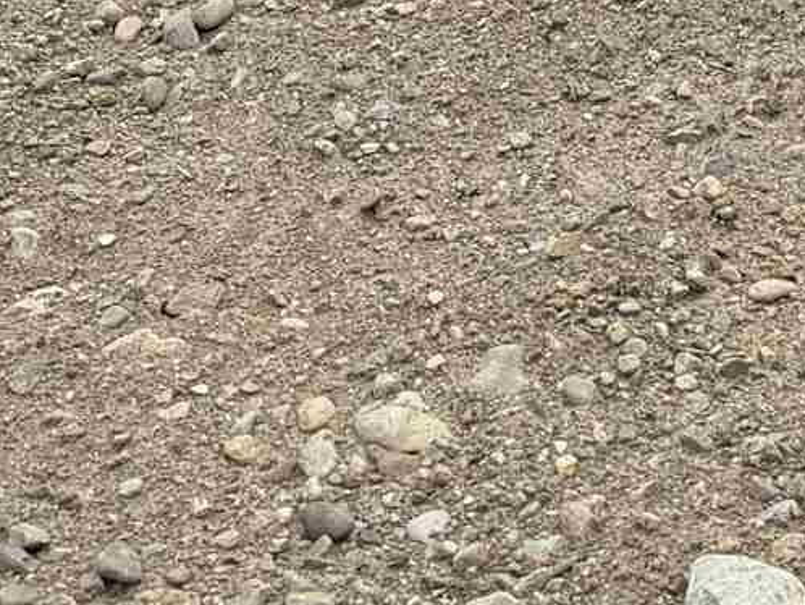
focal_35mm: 148
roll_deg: -0.3
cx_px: 1175
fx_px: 3443
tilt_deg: -9.4
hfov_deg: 12.7
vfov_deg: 8.7
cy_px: -1064
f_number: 1.78
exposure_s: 1/3425
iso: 80
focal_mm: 6.76
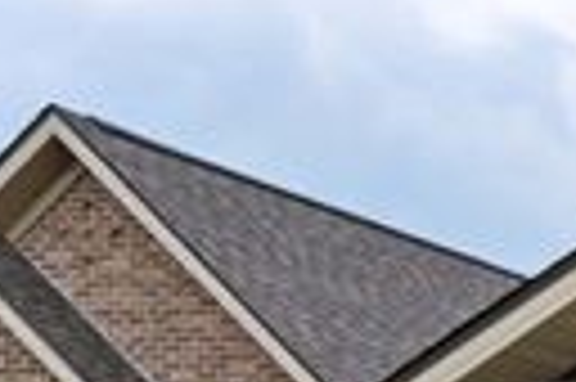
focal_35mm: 120
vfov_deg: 10.3
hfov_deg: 9.2
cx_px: 2088
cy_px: 829
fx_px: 1918
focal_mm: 15
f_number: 11
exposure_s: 1/125
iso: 400
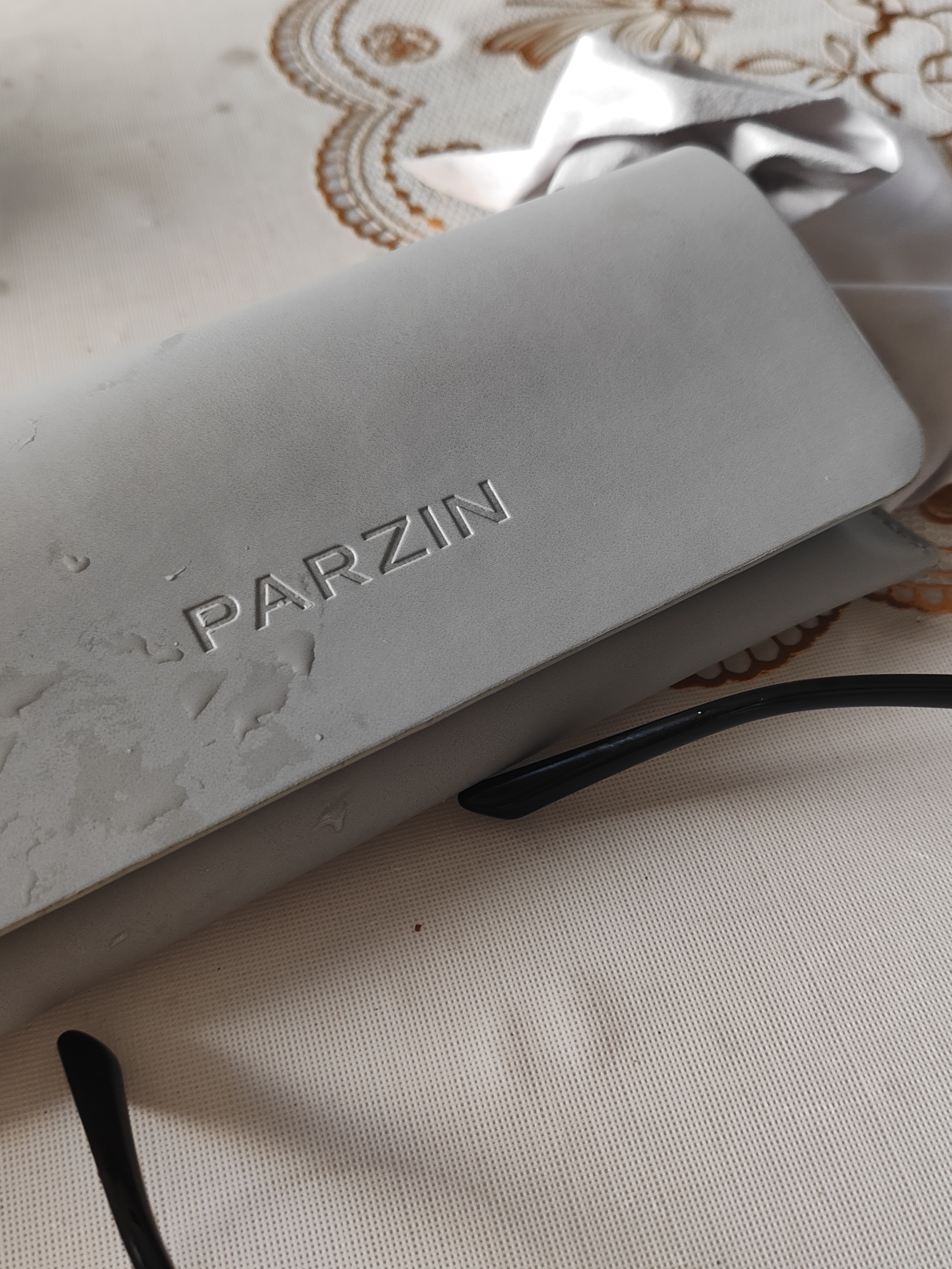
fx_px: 1357
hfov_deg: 38.7
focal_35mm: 37
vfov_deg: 50.1
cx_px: 476
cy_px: 638
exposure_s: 1/100
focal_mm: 6.14
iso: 400
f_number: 1.8
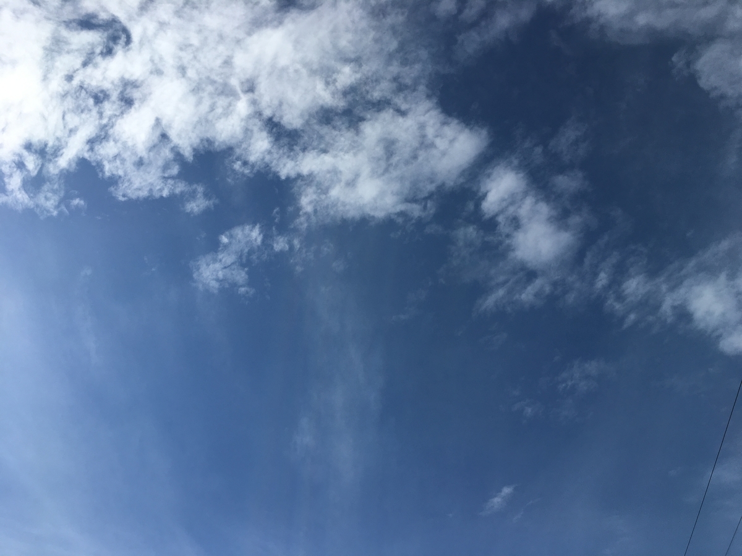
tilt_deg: +56.8
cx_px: 371
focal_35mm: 29
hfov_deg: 61.7
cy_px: 278
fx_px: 622
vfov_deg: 48.2
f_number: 2.2
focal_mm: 4.15
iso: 25
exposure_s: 1/3205
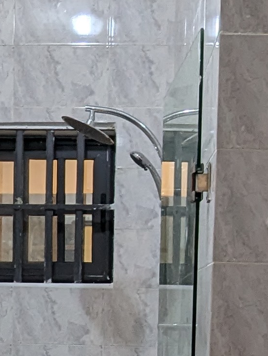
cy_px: 415
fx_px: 916
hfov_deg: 16.6
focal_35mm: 89
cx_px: 72
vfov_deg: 20.7
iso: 133
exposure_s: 1/24.3
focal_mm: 2.35
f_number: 2.2
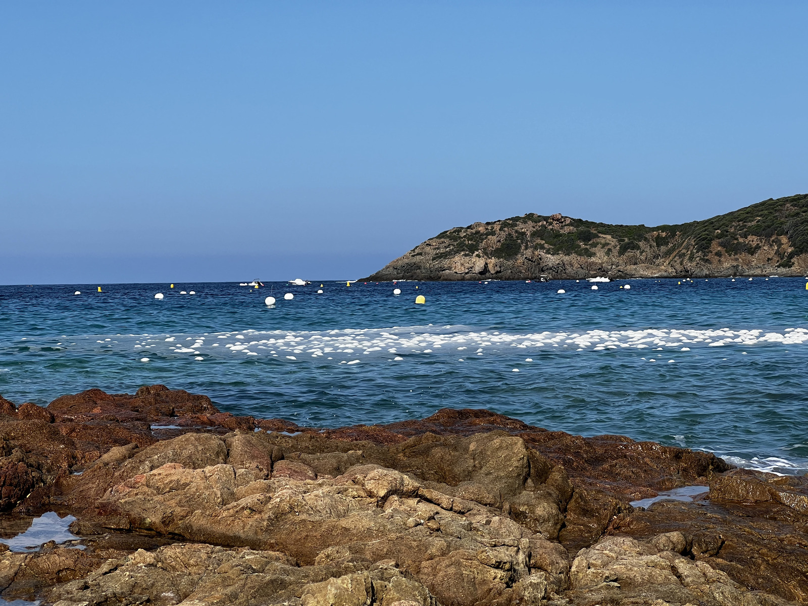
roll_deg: +0.8
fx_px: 1797
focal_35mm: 77
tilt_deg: -1.2
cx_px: 404
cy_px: 303
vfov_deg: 19.1
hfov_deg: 25.3
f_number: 2.8
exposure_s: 1/995
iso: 32
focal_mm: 9
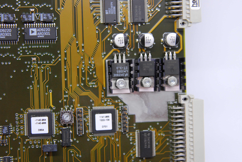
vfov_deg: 19.0
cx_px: 121
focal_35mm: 72
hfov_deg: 28.0
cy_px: 81
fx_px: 485
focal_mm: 48
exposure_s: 1/100
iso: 800
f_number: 3.5
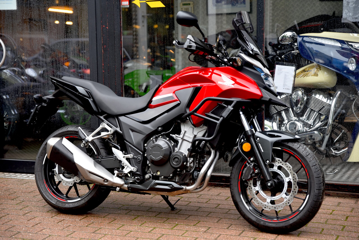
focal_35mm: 70
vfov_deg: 19.5
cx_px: 180
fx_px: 698
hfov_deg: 28.8
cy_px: 120
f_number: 2.8
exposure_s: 1/50
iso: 100
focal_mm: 70
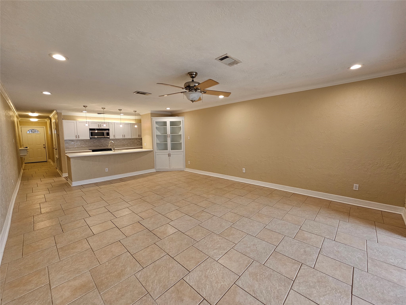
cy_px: 152
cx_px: 203
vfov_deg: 89.9
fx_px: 152
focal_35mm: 13
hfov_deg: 106.2
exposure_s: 1/60
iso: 125
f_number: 2.2
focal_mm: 2.2
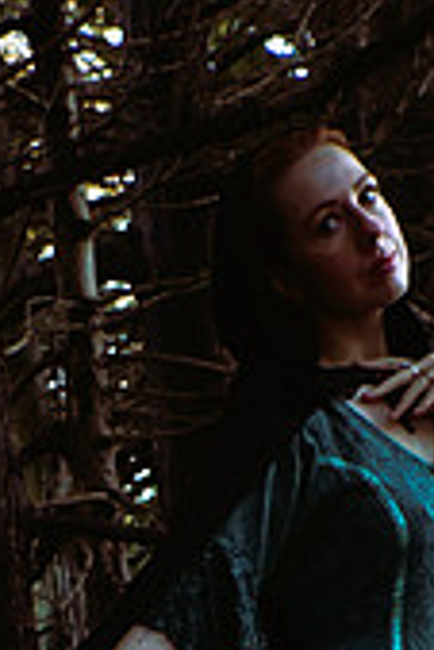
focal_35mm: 96
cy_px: 850
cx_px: 184
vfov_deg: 19.5
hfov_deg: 14.3
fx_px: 1732
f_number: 5
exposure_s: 1/60
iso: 400
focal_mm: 24
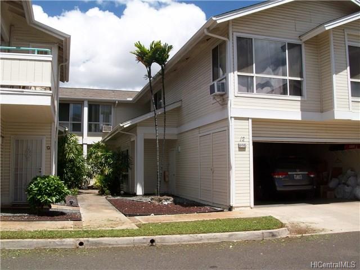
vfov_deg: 41.8
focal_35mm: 34
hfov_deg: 54.0
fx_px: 354
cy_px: 135
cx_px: 180
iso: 64
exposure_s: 1/394
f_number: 5.5
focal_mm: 5.7
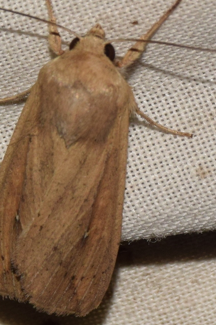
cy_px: 162
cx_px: 47
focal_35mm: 316
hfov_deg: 4.3
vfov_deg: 6.5
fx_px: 2845
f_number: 14
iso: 400
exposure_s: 1/200
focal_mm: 140
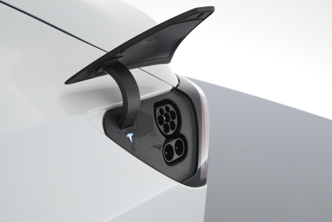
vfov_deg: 22.6
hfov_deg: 33.4
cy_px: 111
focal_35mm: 60
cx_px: 166
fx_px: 553
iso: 2500
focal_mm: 40
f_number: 5.6
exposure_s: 1/125
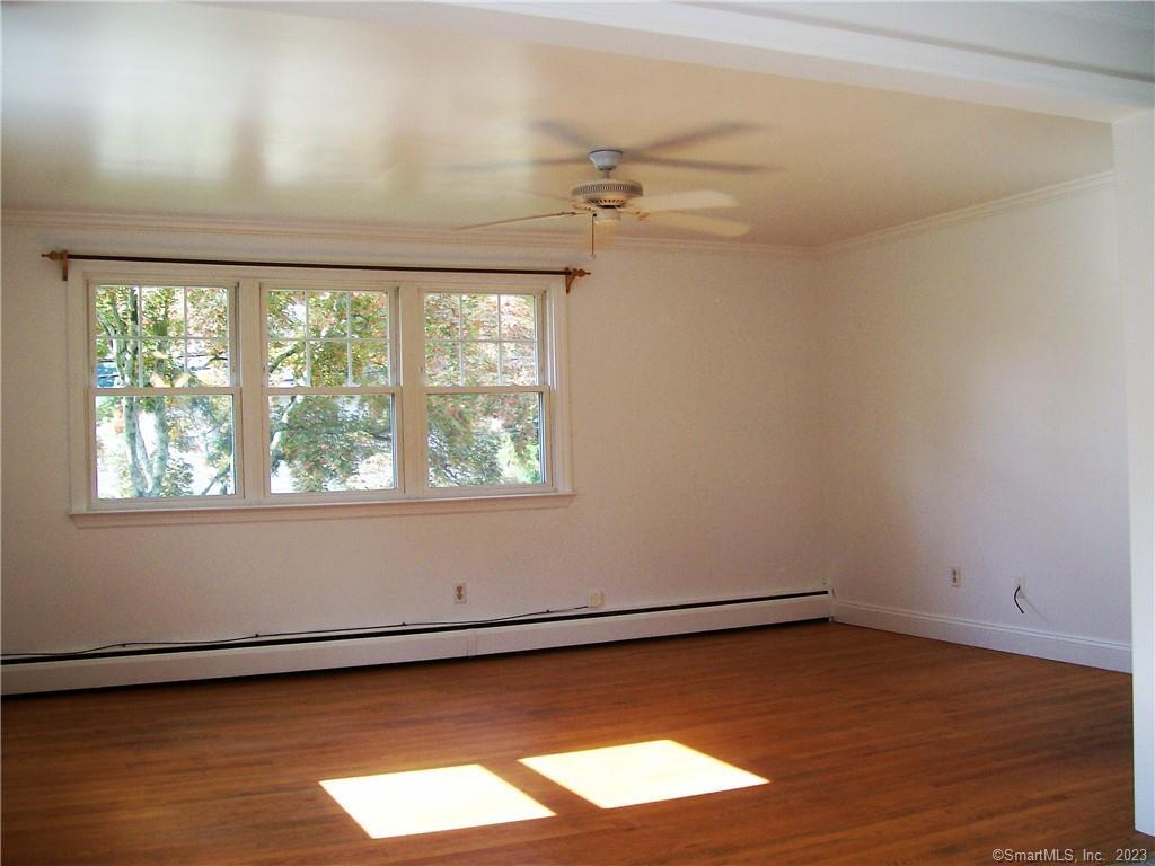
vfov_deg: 39.7
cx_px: 578
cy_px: 433
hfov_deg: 51.4
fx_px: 1201
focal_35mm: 36
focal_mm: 6
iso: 80
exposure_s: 1/83.7
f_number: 2.7
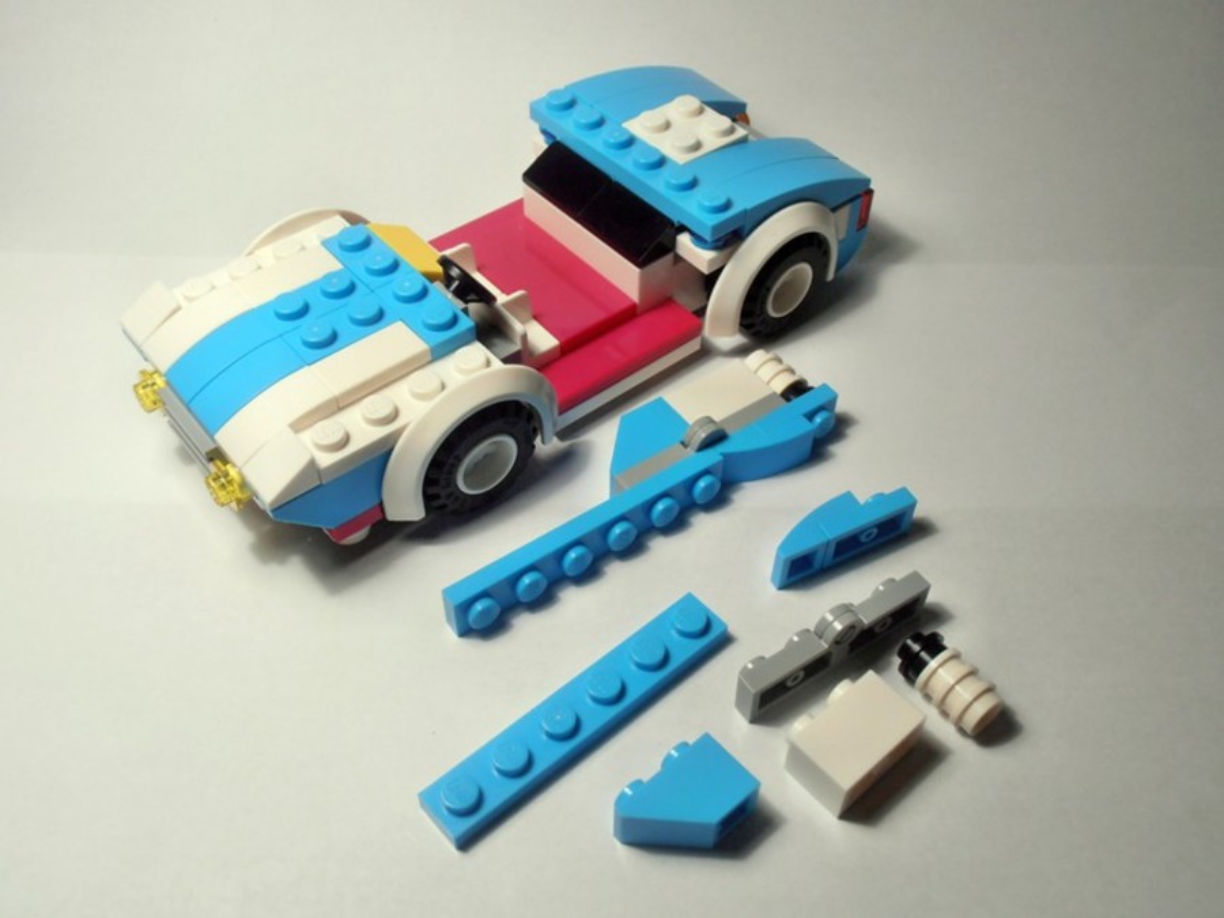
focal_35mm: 37
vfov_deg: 38.7
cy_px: 459
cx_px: 612
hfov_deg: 50.1
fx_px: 1308
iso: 80
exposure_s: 1/50
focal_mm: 6.61
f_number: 3.9
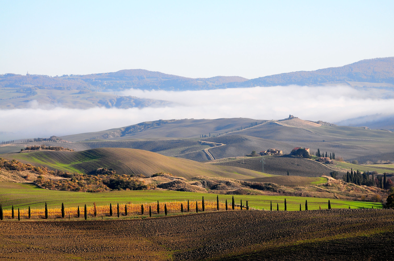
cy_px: 130
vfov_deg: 8.9
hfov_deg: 13.4
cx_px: 197
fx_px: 1672
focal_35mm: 153
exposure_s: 1/1600
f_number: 4.5
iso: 200
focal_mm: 102
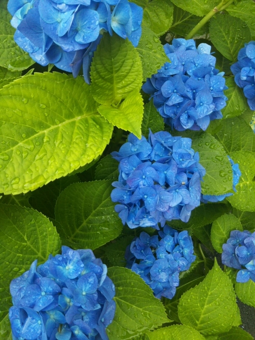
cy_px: 170
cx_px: 128
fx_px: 295
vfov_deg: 60.0
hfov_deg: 46.8
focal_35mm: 30
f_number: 2.2
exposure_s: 1/120
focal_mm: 4
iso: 50
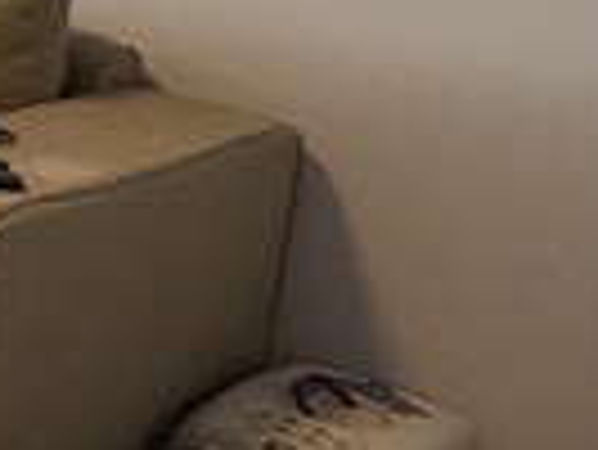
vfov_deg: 16.6
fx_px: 1452
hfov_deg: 14.5
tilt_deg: -7.8
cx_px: -854
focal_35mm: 84
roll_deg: -3.8
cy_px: -135
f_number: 2.2
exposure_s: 1/99
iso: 100
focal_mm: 2.22
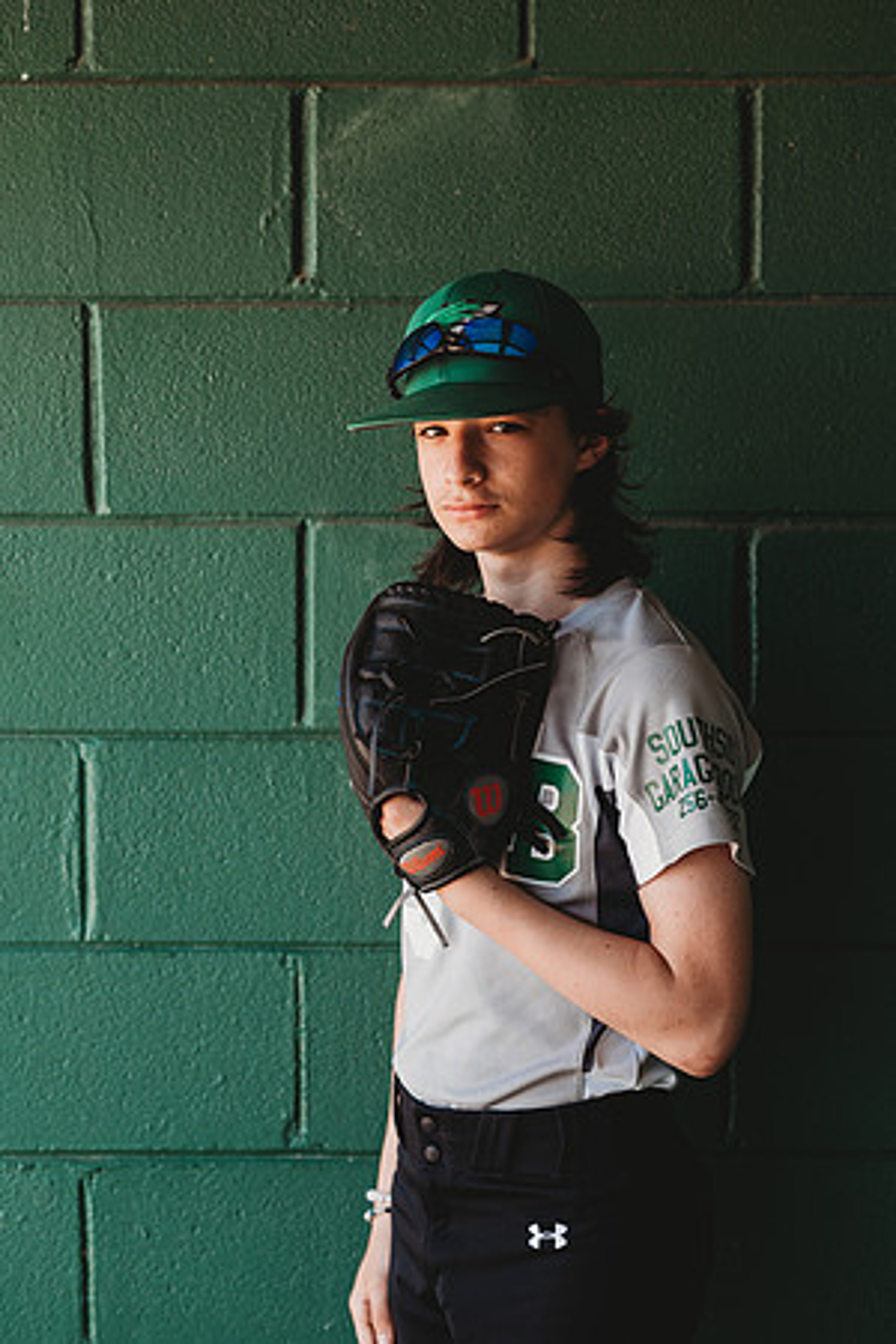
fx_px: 3173
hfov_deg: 16.1
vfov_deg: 23.9
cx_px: 448
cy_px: 672
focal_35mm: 85
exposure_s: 1/250
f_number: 2.8
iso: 200
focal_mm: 85
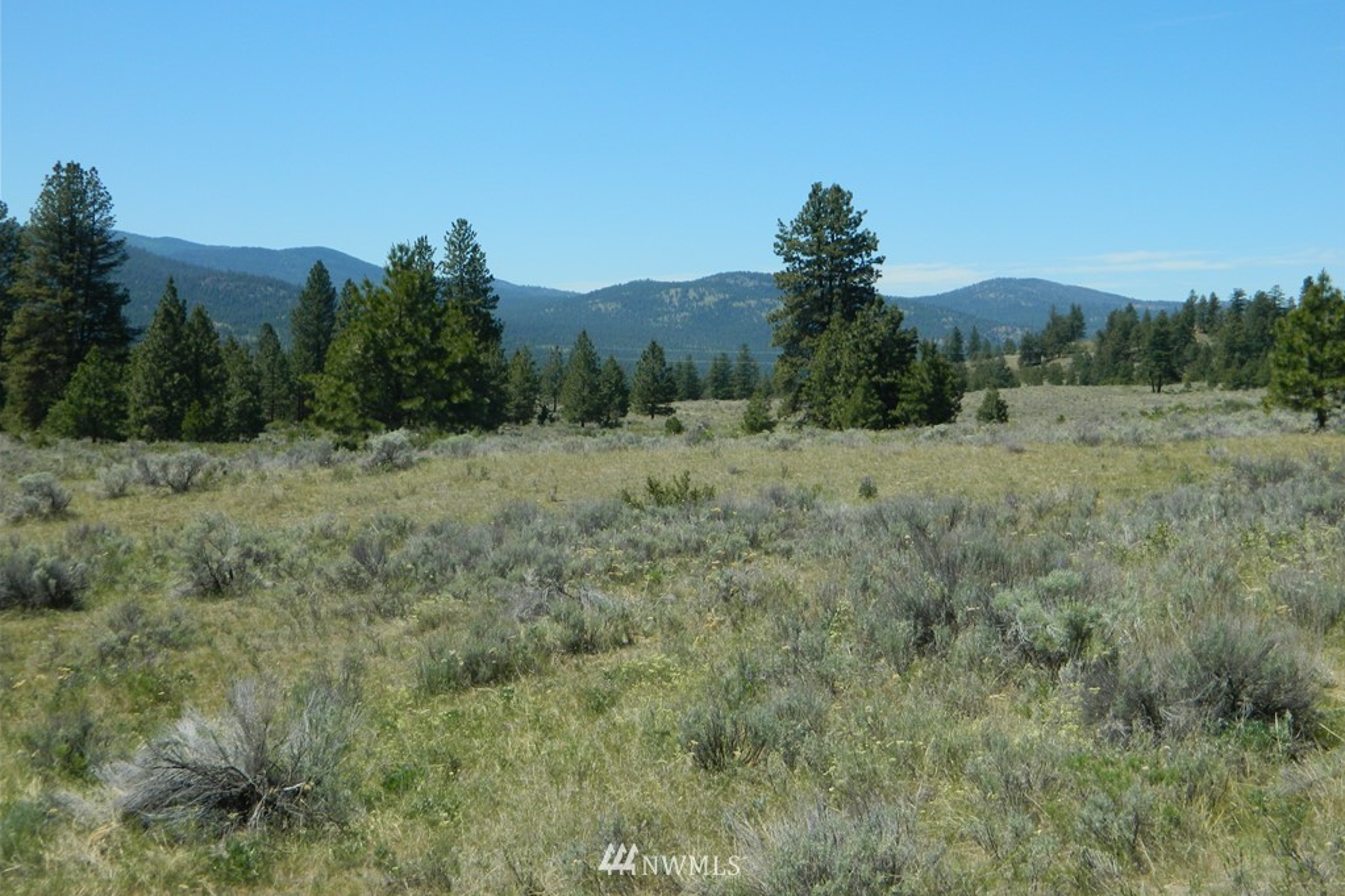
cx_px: 672
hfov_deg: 40.3
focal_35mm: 49
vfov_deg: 27.5
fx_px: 1830
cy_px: 404
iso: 80
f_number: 10.2
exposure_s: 1/125
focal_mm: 8.4
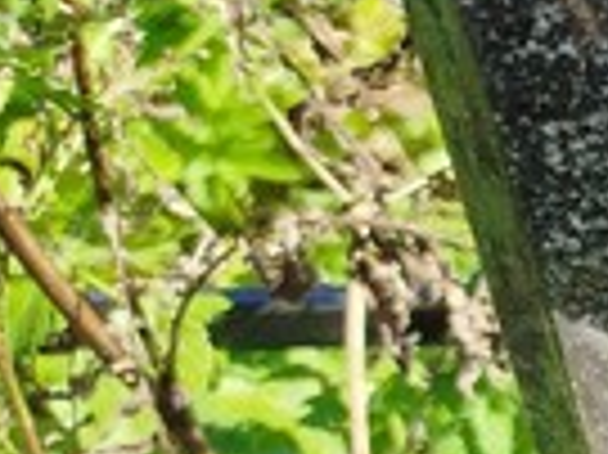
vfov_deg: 10.2
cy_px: 562
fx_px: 2492
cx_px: 1783
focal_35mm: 142
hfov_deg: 10.3
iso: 50
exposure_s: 1/486
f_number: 1.7
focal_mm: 5.31
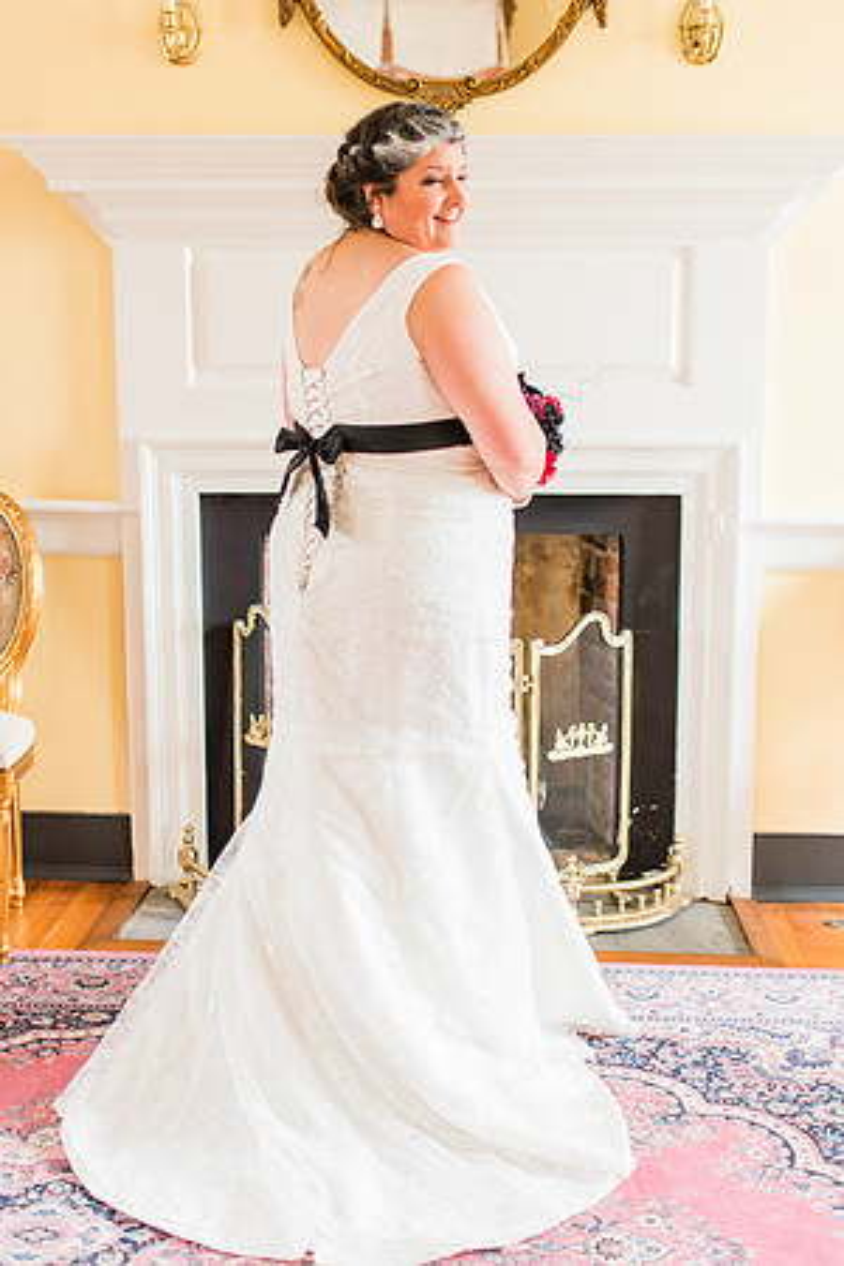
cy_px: 633
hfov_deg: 25.8
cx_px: 422
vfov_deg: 37.9
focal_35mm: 52
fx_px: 1846
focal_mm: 35
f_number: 1.8
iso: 800
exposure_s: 1/100
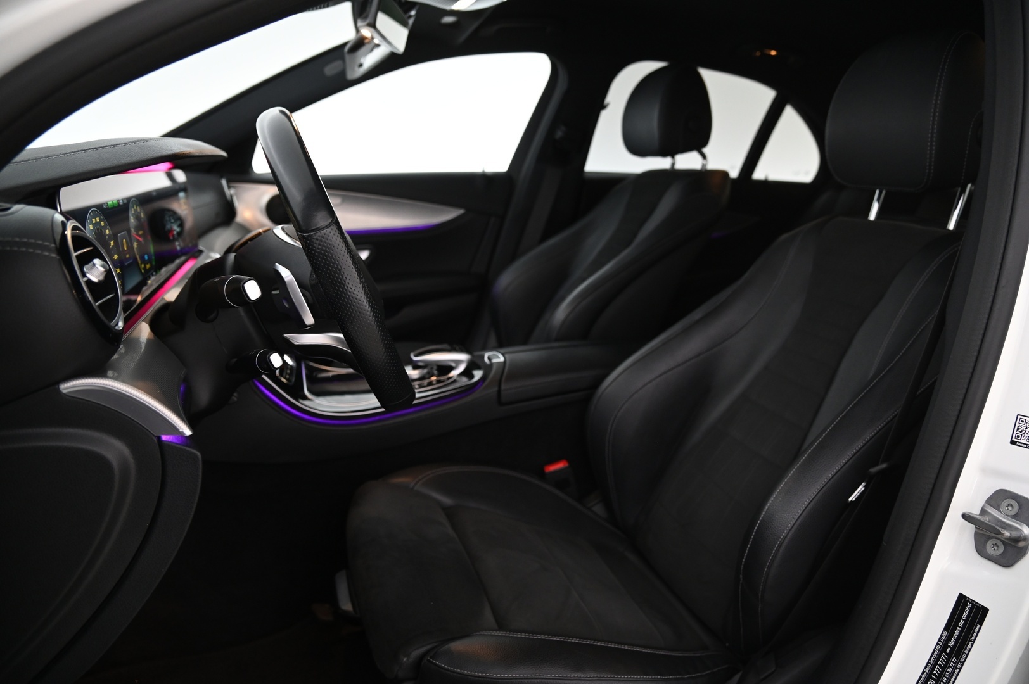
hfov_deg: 73.8
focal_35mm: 24
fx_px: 685
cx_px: 514
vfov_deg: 53.1
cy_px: 342
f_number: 4.5
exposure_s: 1/30
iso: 2000
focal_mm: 24
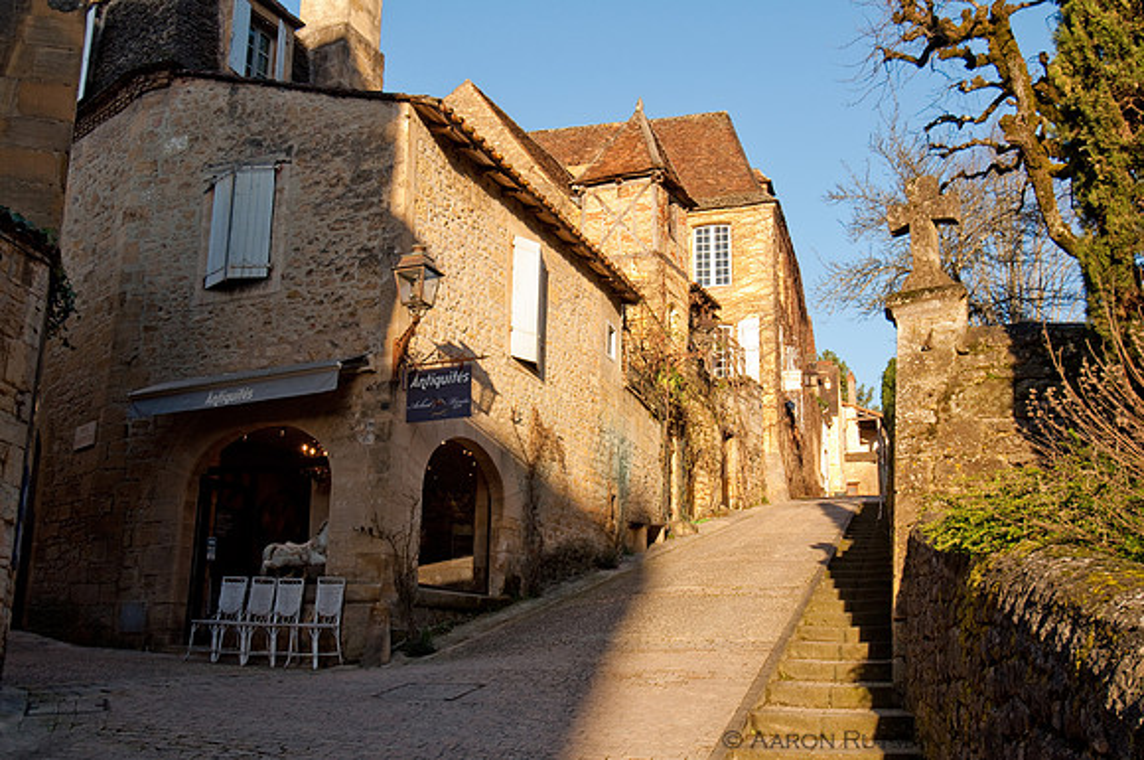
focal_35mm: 36
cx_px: 572
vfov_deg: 36.8
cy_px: 380
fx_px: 1142
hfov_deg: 53.2
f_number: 8
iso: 200
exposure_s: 1/250
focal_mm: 24
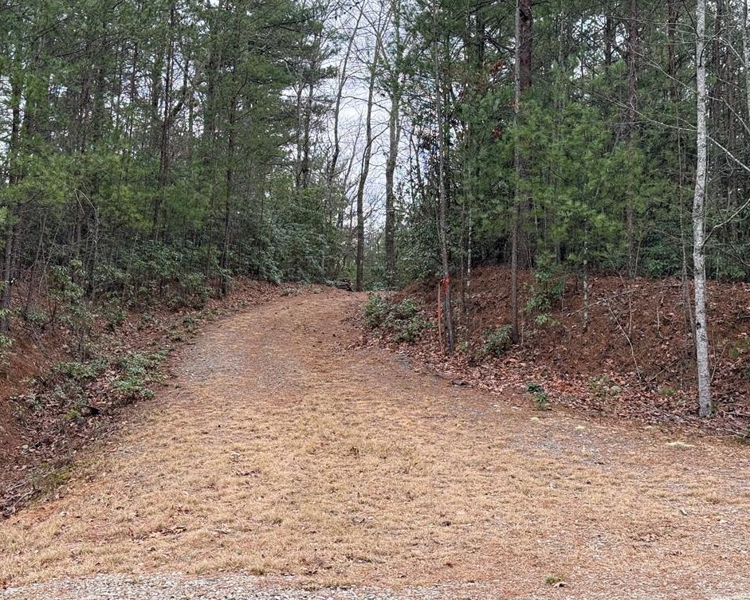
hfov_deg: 36.6
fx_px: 1132
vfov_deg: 29.7
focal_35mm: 51
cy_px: 298
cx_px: 355
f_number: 1.78
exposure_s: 1/733
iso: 100
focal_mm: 6.76
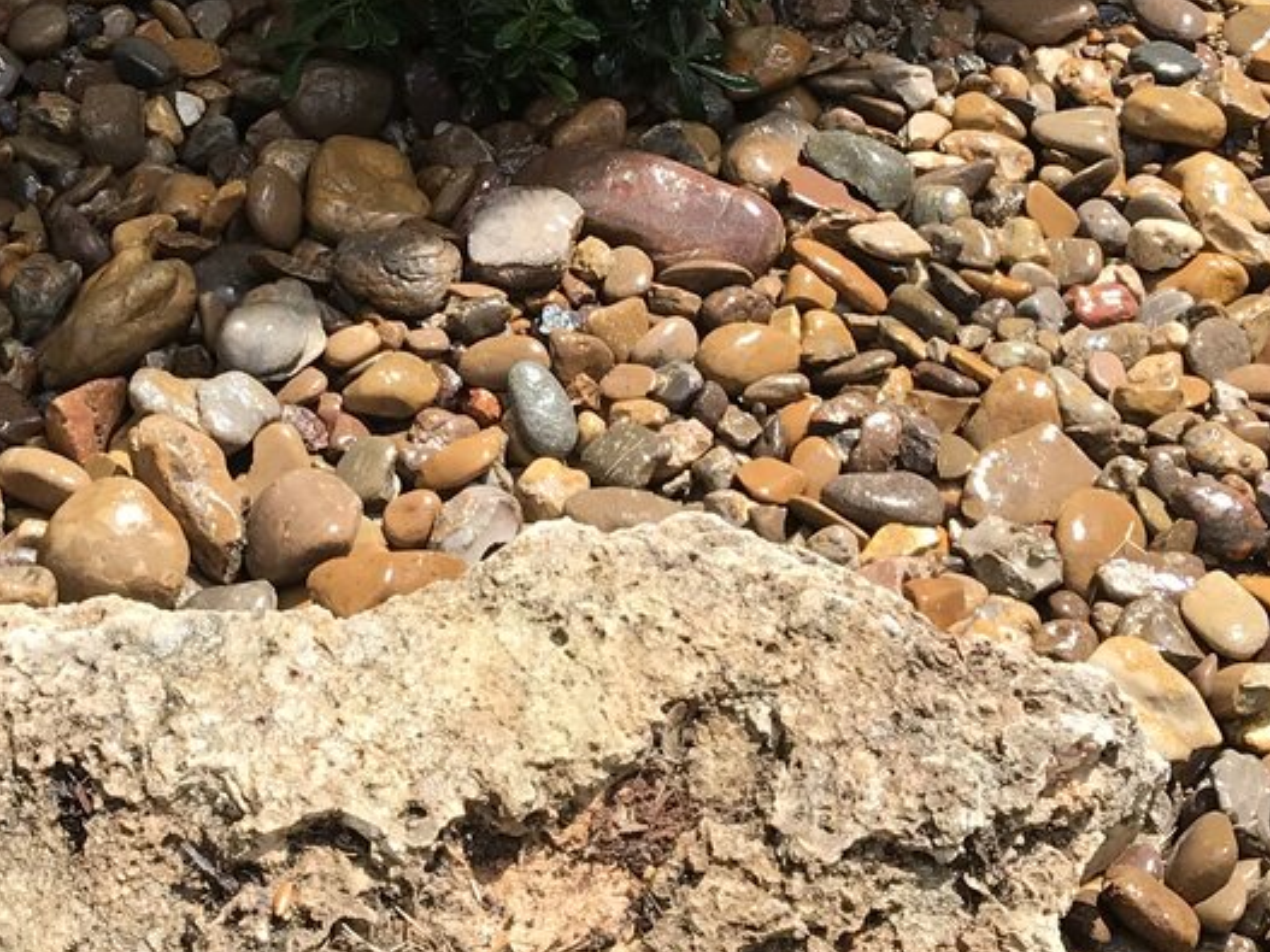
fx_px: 3118
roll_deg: -3.1
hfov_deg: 22.9
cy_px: 116
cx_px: 395
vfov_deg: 17.1
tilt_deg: -33.9
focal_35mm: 85
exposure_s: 1/1294
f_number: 1.8
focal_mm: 3.99
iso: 20
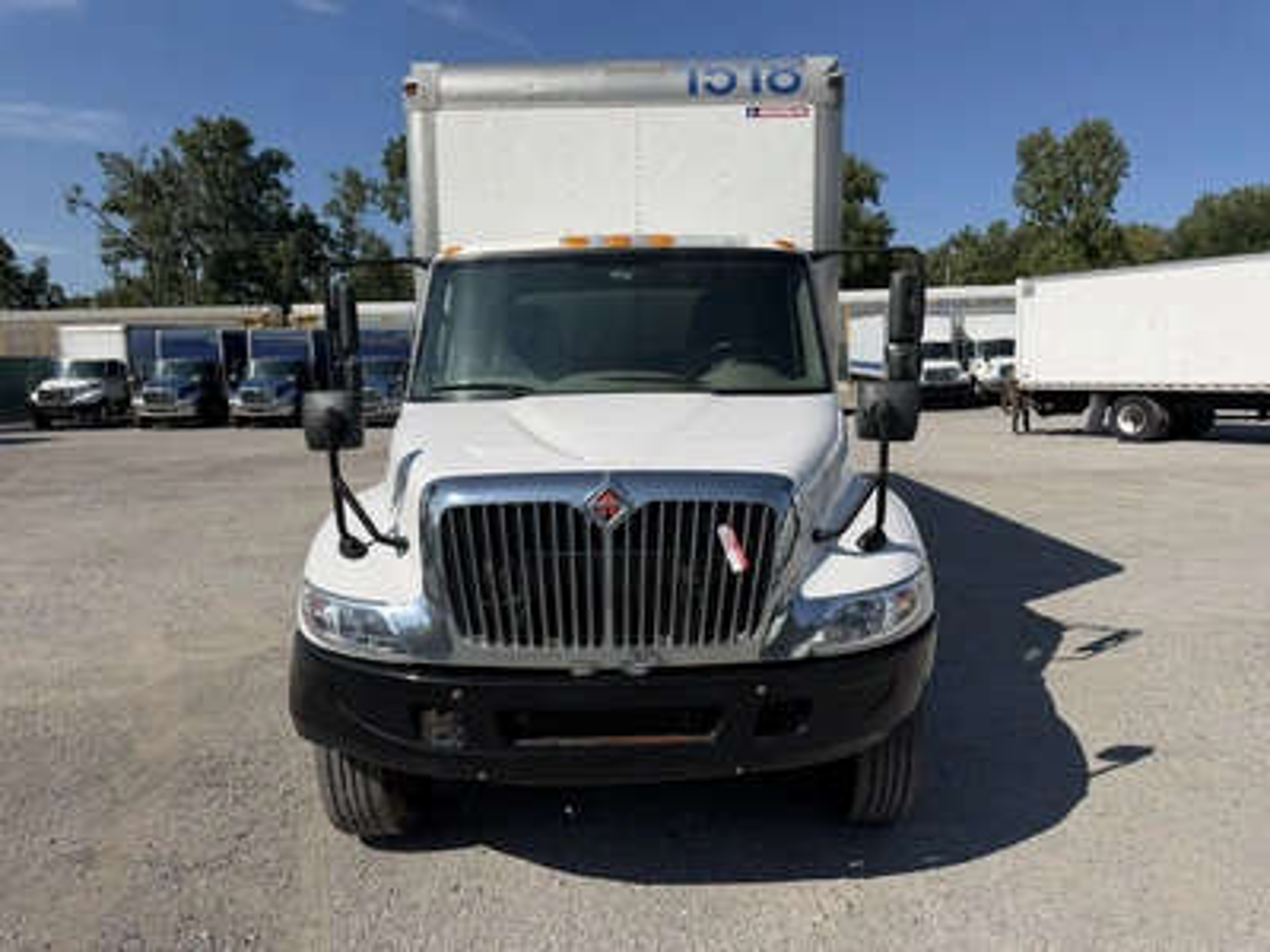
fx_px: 881
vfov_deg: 56.8
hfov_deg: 71.6
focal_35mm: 24
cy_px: 476
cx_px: 635
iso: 80
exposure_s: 1/9091
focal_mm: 6.76
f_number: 1.78
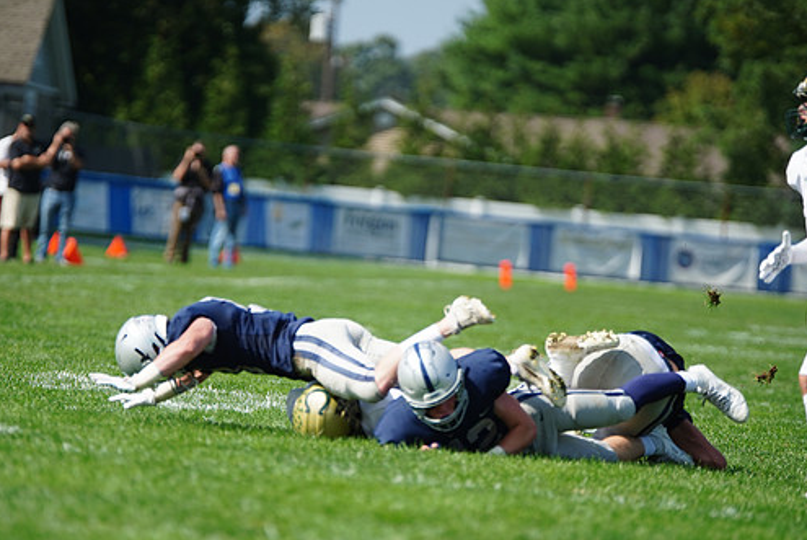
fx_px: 6147
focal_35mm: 274
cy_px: 298
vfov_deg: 5.0
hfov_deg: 7.5
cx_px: 365
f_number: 2.8
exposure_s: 1/4000
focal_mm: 234
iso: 400
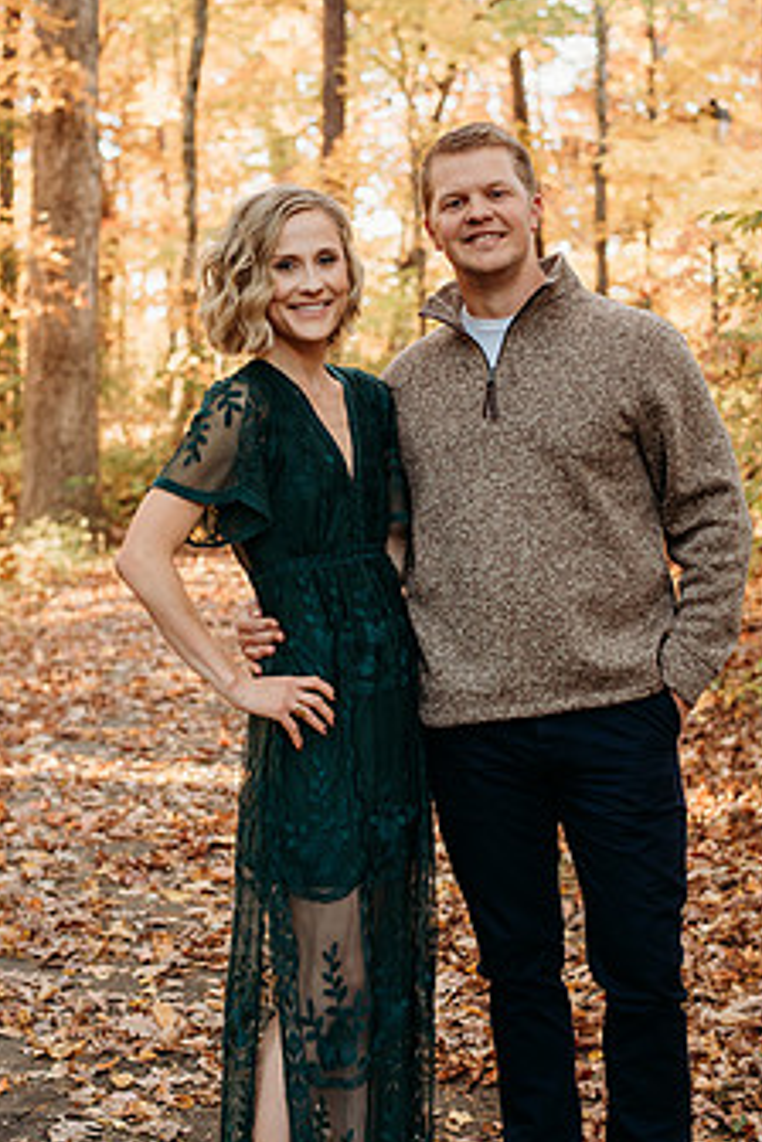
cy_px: 639
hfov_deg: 20.3
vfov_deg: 30.1
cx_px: 422
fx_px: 2127
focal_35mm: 67
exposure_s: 1/160
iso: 800
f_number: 2.8
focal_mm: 50
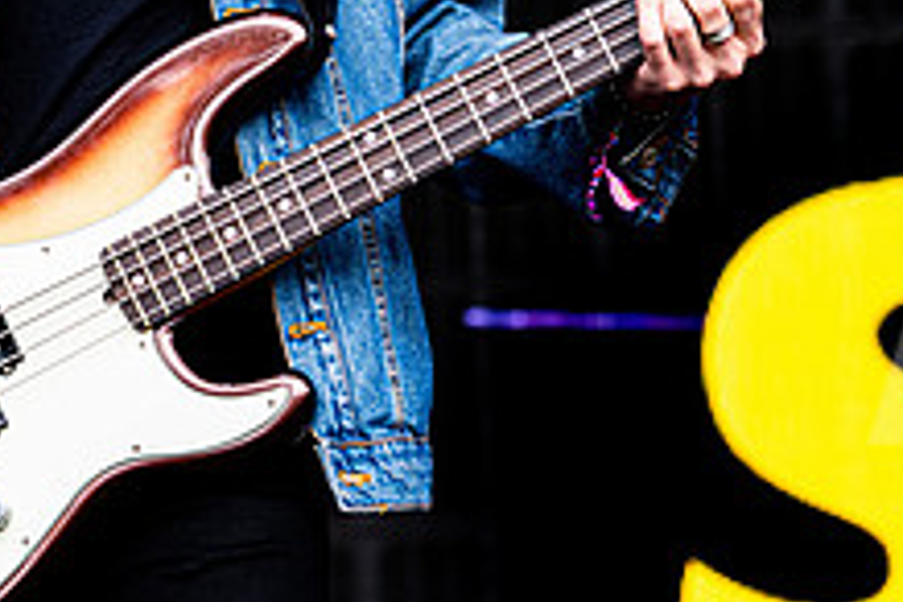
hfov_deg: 7.9
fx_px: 6496
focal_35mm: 259
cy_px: -80
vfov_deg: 5.3
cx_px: 313
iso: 500
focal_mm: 98
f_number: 4.5
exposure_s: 1/500
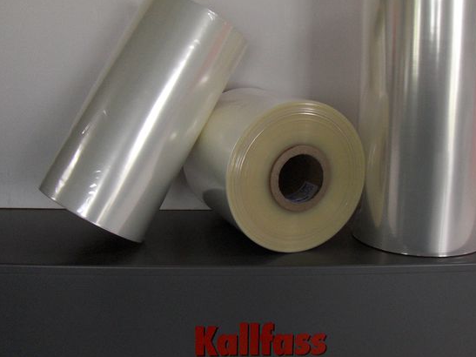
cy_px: 151
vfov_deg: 30.2
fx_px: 660
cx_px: 264
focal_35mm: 48
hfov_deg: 39.6
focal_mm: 6.5
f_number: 3.5
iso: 200
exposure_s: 1/94.8
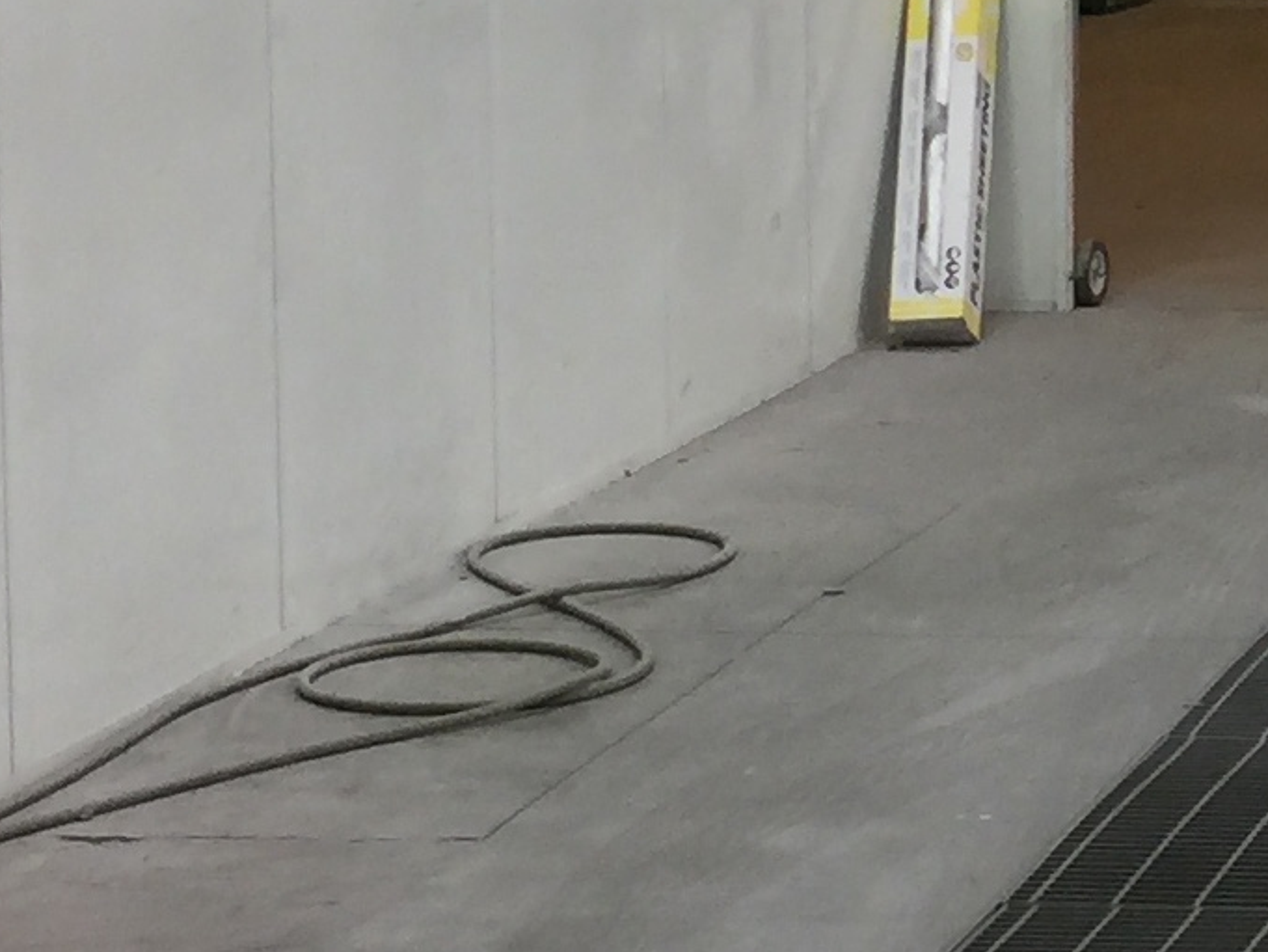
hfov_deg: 13.2
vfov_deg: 10.6
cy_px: 140
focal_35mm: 139
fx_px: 5093
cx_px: 2065
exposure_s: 1/40
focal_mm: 4.15
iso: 32
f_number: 2.2
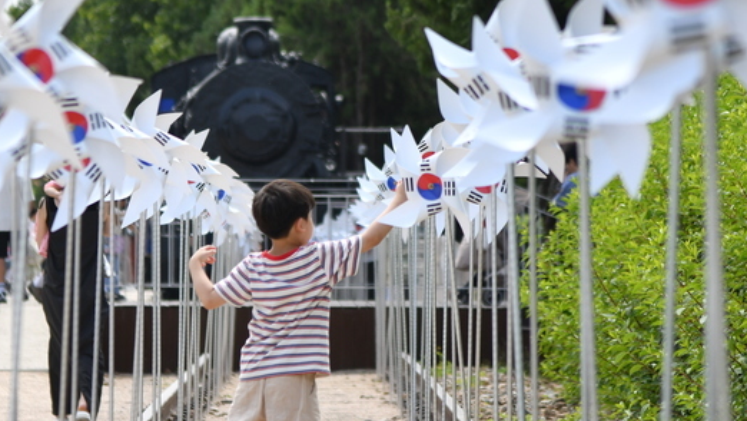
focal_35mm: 337
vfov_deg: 3.6
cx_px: 273
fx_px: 6677
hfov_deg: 6.4
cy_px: 151
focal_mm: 120
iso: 80
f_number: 5.6
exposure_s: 1/500
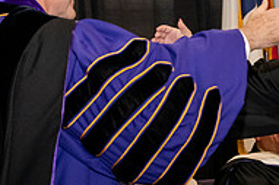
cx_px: 264
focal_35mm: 213
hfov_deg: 9.6
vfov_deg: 6.4
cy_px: 87
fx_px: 1649
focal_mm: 70
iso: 2500
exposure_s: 1/200
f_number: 5.6
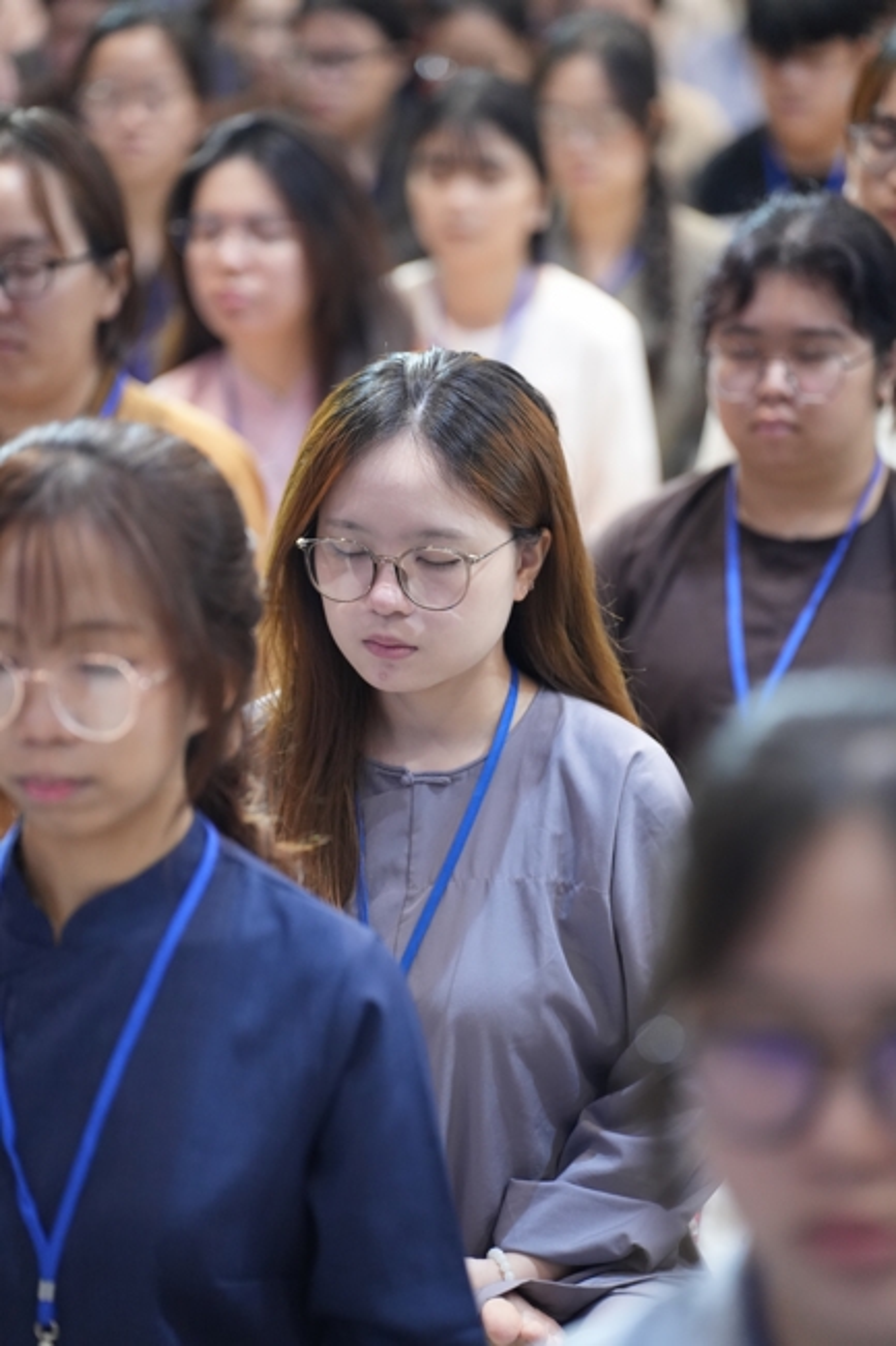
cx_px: 448
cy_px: 673
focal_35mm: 126
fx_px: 4706
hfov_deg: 10.9
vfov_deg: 16.3
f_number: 2.8
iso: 4000
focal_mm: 126
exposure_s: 1/125
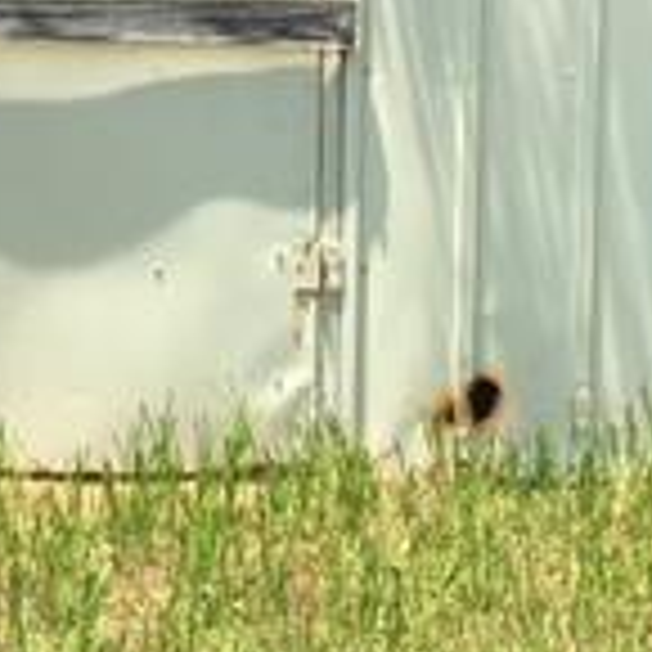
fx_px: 2408
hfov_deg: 15.4
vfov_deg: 15.1
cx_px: 216
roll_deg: -0.5
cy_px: -9
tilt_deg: -2.9
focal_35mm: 113
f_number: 2.2
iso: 25
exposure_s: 1/769
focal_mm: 4.15
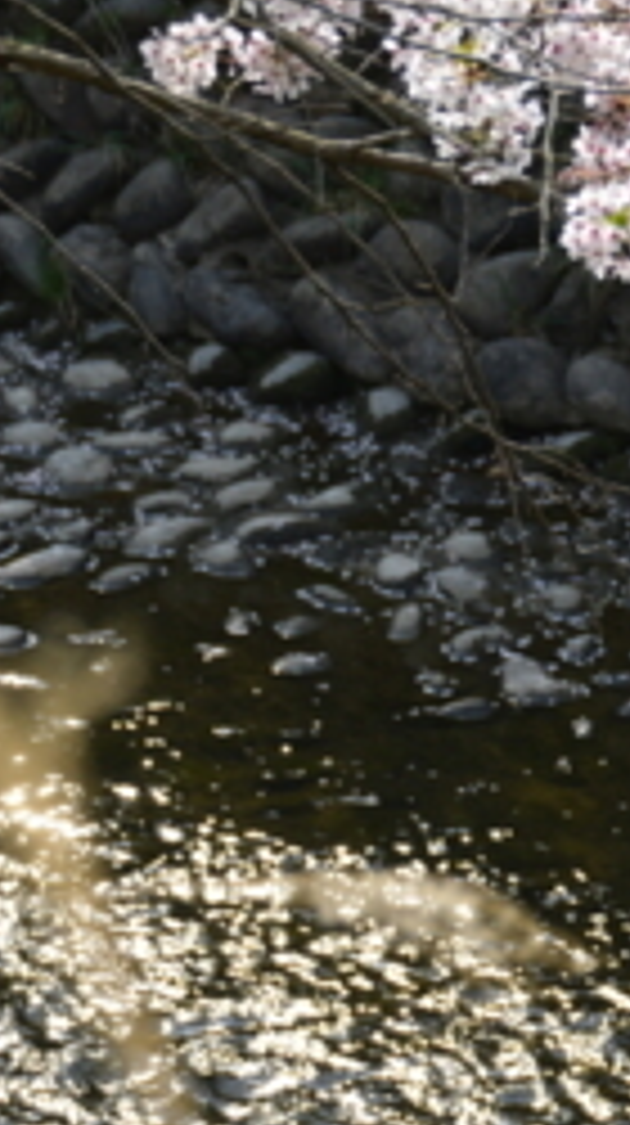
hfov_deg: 4.3
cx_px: 616
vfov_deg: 7.6
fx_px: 8441
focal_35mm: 283
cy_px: 338
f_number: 5.3
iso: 100
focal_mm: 75
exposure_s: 1/320
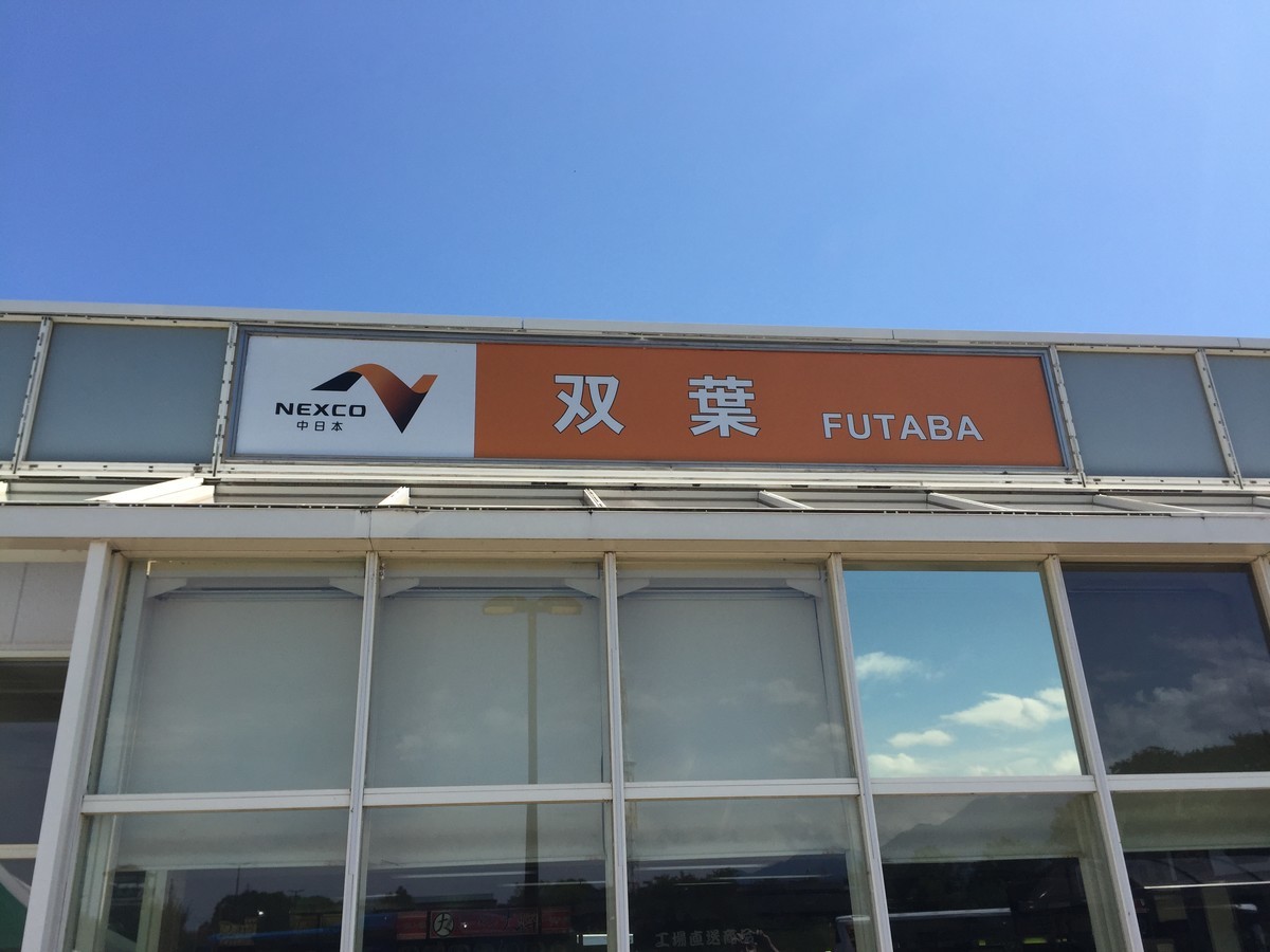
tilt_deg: +23.5
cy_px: 476
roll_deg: -0.1
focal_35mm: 29
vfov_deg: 48.2
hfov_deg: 61.7
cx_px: 635
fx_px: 1064
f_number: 2.2
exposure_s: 1/1721
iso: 32
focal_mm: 4.15
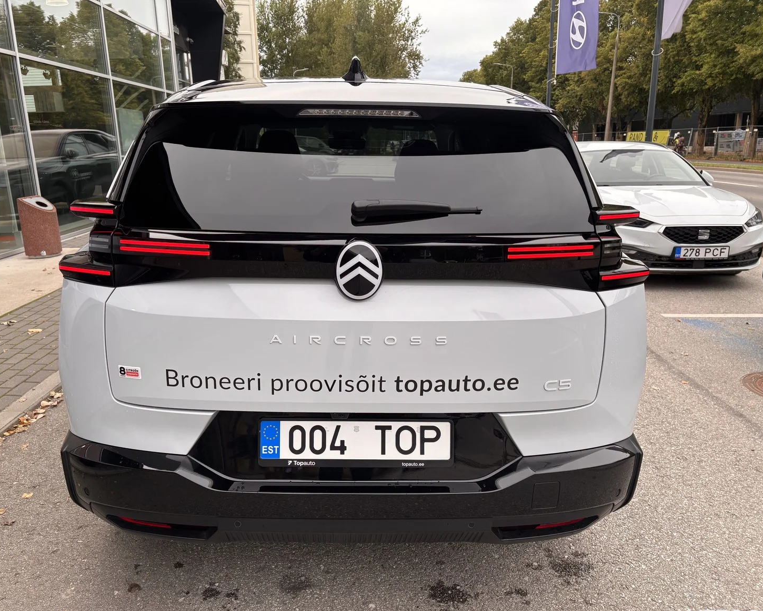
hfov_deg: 62.1
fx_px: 632
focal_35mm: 28
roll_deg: +1.7
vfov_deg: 51.5
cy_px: 316
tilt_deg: -15.4
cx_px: 347
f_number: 1.6
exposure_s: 1/444
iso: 50
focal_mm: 5.96
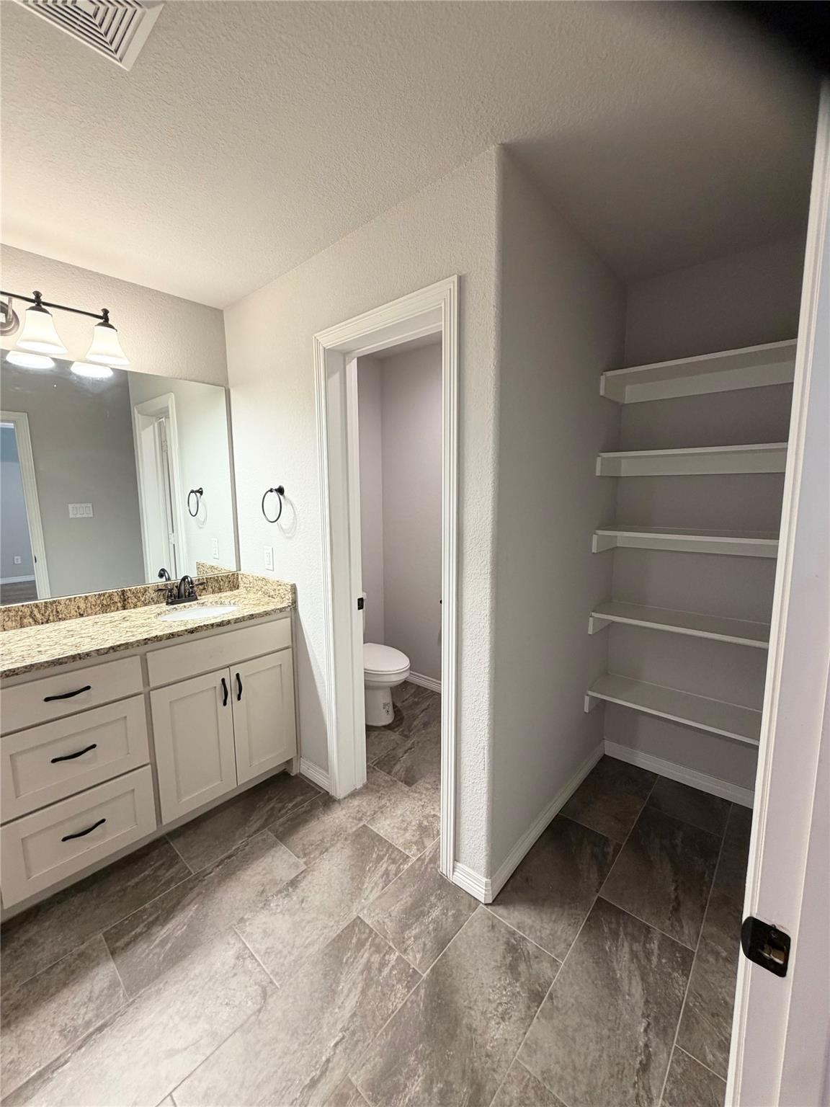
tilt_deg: -7.8
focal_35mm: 14
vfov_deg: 102.1
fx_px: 448
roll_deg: +0.8
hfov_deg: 85.7
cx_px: 415
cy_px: 554
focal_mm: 2.22
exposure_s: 1/60
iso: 200
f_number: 2.2
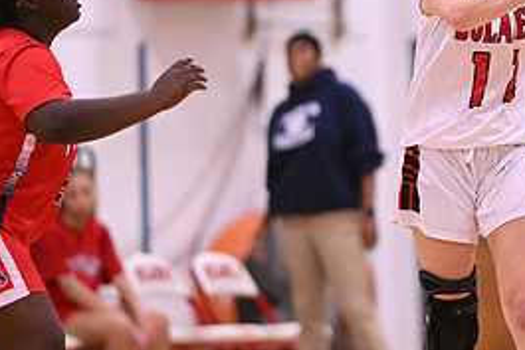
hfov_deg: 4.7
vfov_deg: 3.1
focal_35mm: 437
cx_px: 462
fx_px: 6376
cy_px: 116
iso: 8000
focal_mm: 200
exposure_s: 1/640
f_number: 2.8
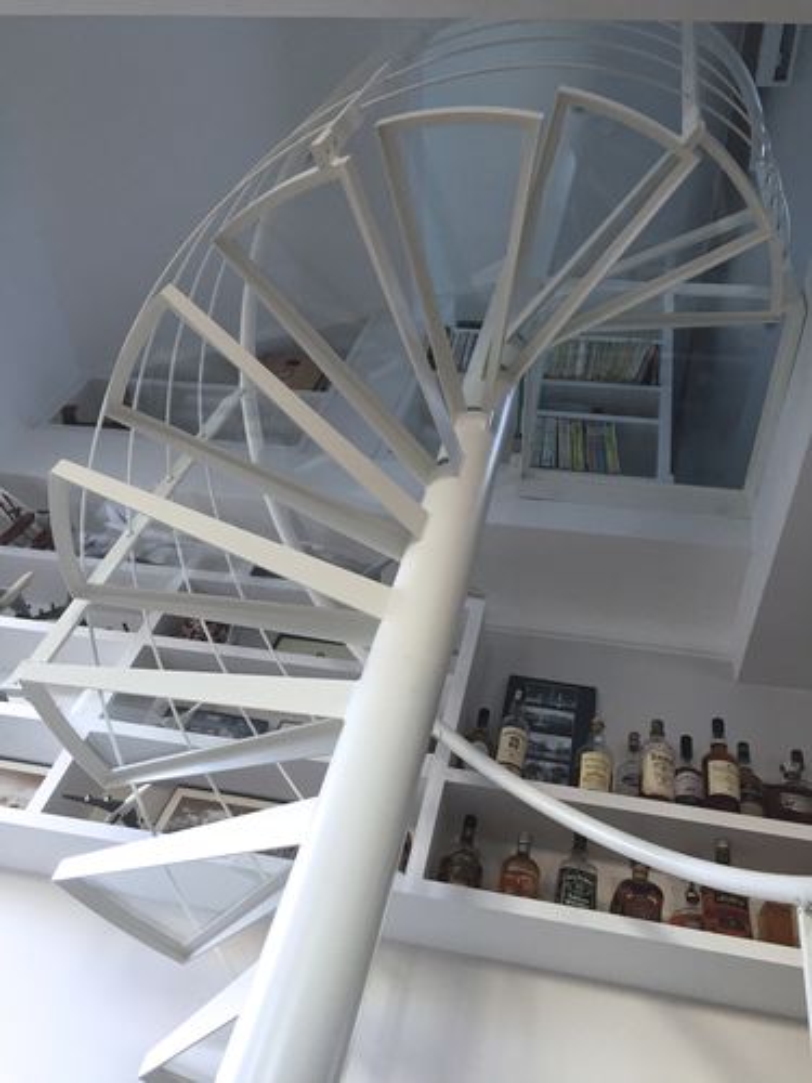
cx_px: 406
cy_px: 542
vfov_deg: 61.7
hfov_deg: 48.2
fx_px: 907
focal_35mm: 29
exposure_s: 1/33
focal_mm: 4.15
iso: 125
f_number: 2.2
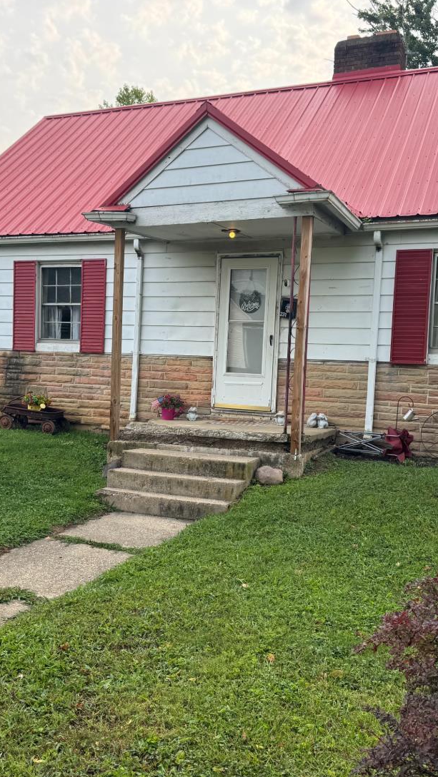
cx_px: 166
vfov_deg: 55.3
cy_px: 386
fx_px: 743
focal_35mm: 36
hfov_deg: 32.7
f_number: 1.78
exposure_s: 1/1026
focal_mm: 6.76
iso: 80
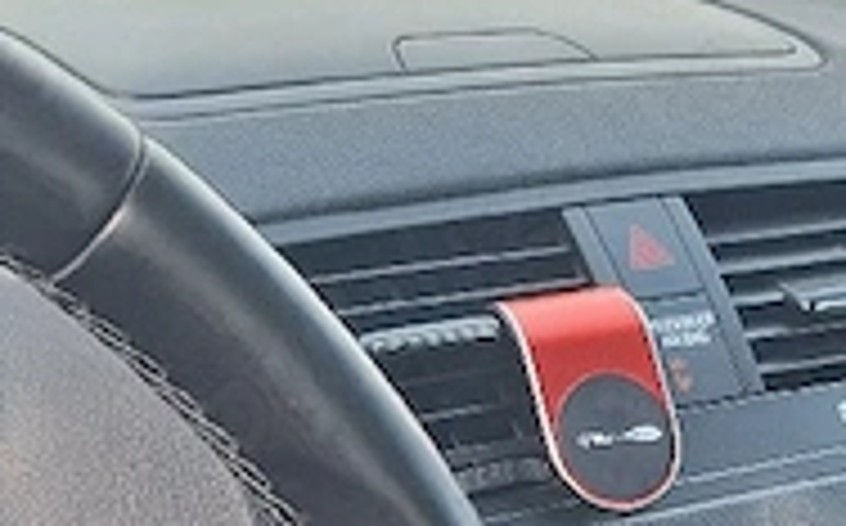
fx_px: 2395
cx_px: 652
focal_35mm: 104
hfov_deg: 19.9
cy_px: 1056
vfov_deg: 11.3
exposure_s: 1/182
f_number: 1.8
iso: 40
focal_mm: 5.54
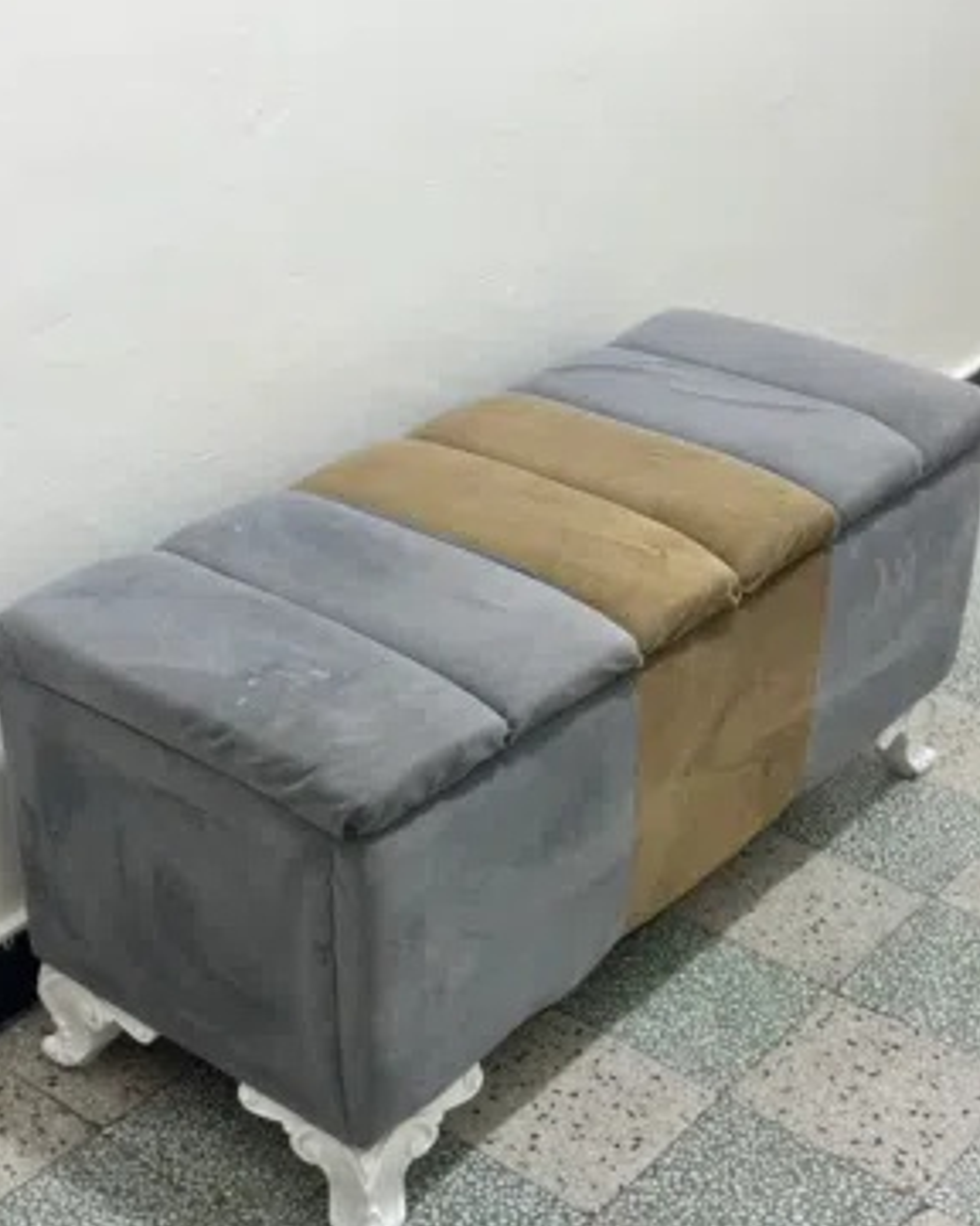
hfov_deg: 29.1
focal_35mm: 52
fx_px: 1885
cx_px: 473
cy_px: 667
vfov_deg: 36.0
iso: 250
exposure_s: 1/41
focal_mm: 6.86
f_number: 1.78
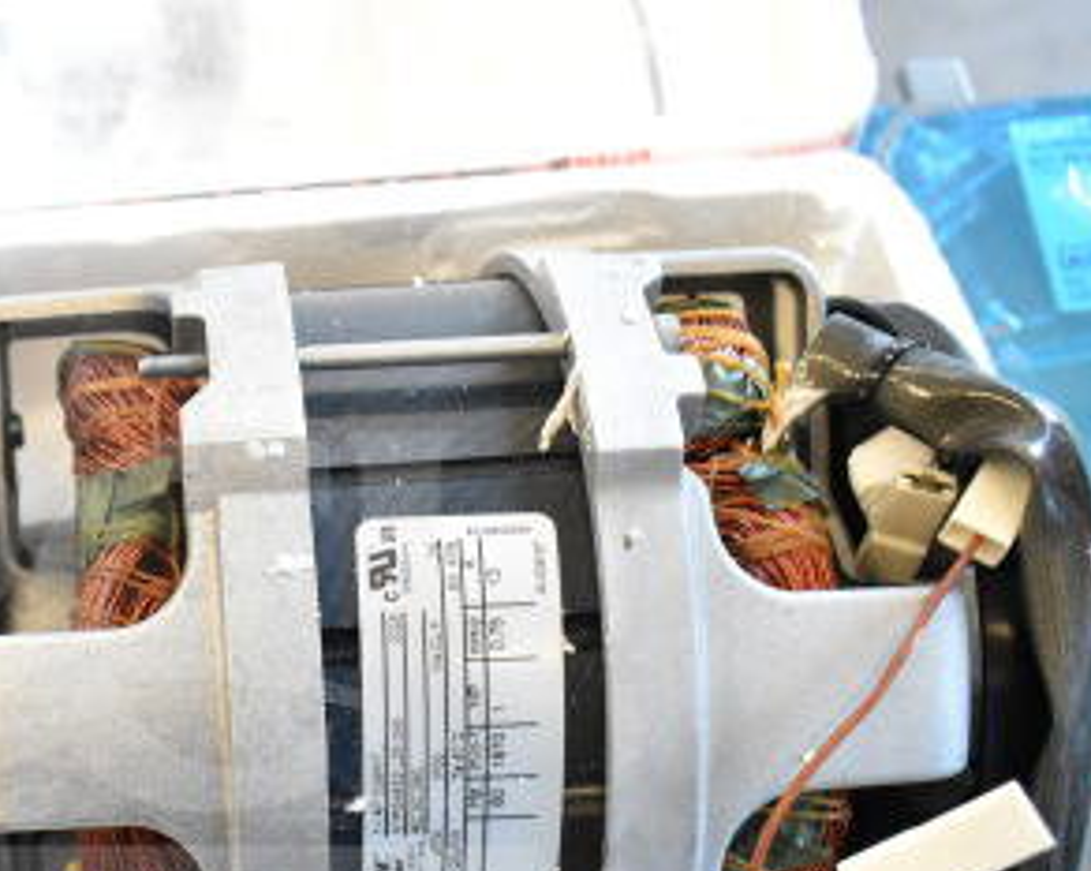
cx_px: 116
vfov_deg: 27.8
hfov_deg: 33.6
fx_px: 1710
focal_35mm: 53
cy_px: 727
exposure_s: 1/100
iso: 1600
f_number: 5
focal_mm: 18
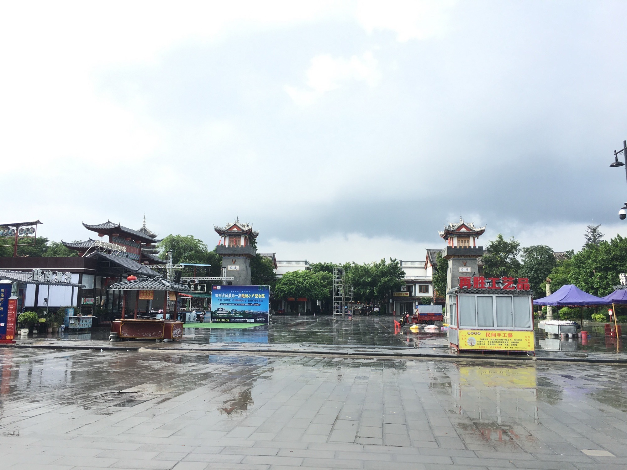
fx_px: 525
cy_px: 235
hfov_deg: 61.7
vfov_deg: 48.2
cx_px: 314
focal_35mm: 29
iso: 25
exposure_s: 1/641
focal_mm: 4.15
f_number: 2.2
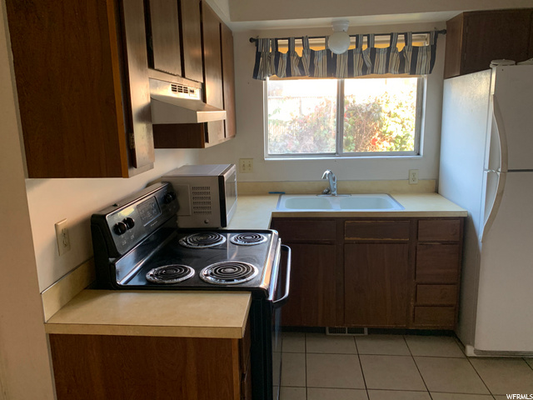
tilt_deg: -8.3
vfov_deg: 53.1
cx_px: 266
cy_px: 200
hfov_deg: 67.3
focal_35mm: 26
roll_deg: +1.5
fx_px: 400
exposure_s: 1/60
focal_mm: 4.25
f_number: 1.8
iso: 160
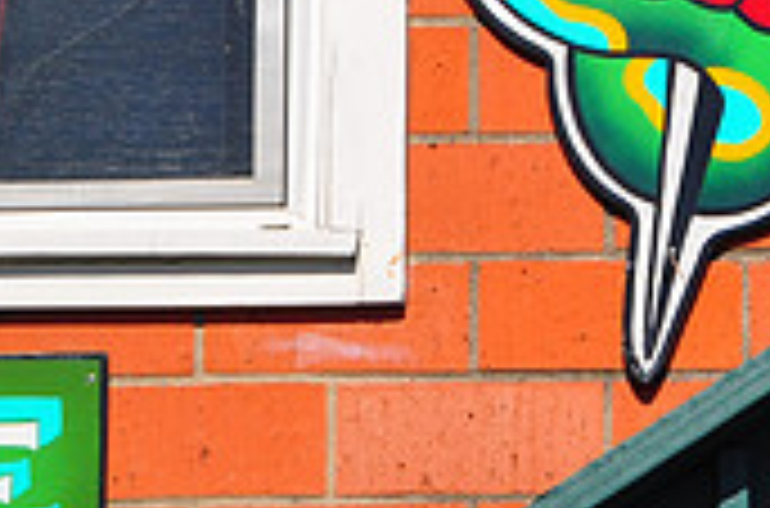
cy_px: -353
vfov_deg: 3.4
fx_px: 8468
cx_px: 711
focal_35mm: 397
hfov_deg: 5.2
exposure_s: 1/200
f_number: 16
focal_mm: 78
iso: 200
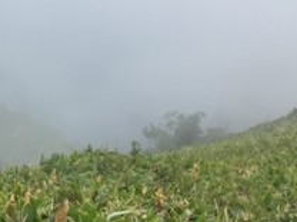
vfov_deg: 21.9
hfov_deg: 28.2
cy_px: 92
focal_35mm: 67
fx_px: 575
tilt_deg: -29.9
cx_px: 46
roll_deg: -2.3
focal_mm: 3.3
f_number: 2.4
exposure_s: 1/831
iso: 25
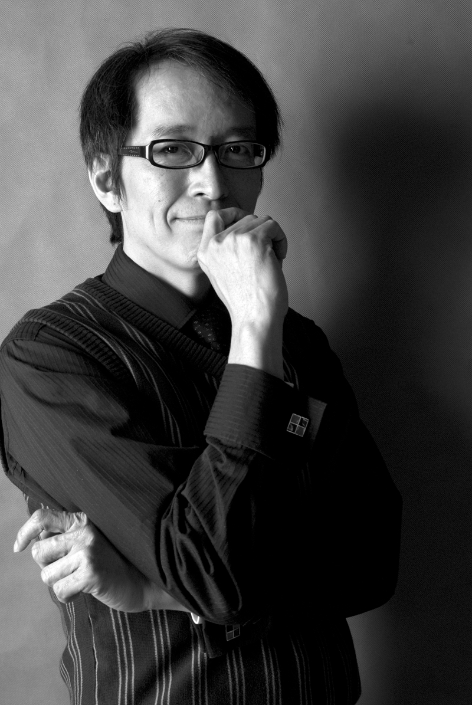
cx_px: 236
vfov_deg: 33.4
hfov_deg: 22.7
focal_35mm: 60
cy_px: 352
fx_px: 1177
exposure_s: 1/125
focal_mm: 40
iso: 250
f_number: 9
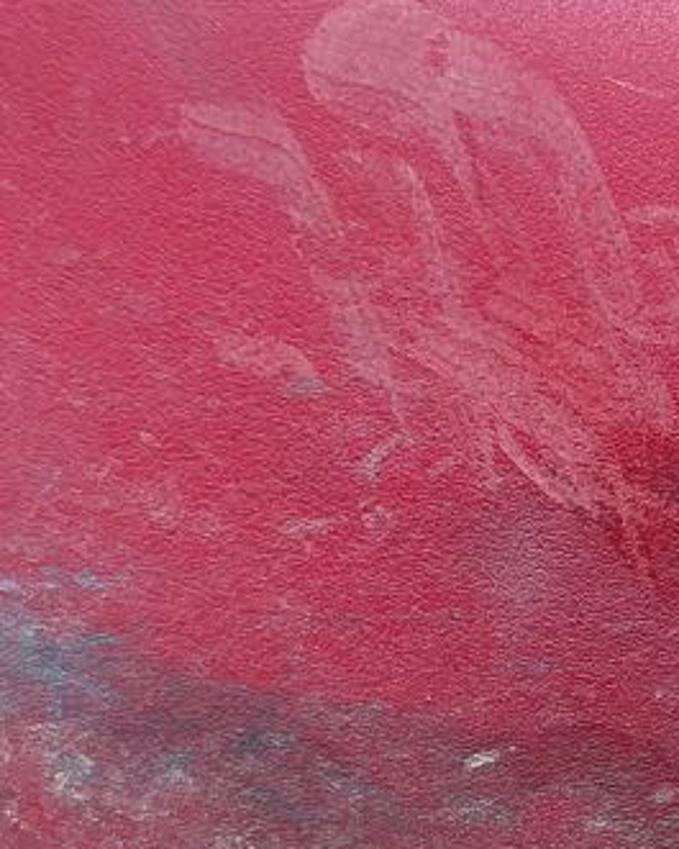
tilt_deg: -31.8
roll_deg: -1.1
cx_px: 840
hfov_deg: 16.0
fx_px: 2310
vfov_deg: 20.8
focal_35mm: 92
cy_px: 513
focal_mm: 4.2
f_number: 1.6
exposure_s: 1/50
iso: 80
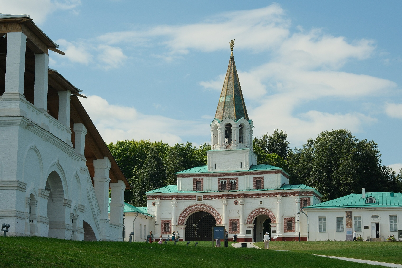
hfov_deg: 27.0
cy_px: 134
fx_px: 837
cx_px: 201
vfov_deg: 18.2
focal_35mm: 75
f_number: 8
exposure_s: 1/1000
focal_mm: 50
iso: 640
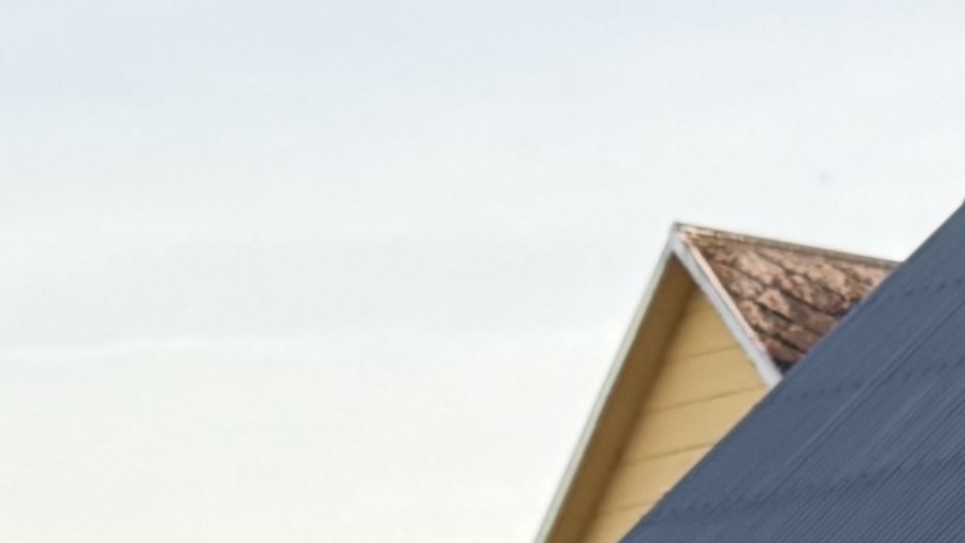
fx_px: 5221
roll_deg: -0.5
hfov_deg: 9.6
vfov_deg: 5.1
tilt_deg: -11.9
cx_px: 2115
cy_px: 2422
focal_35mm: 204
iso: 100
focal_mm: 6.76
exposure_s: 1/464
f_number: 1.78
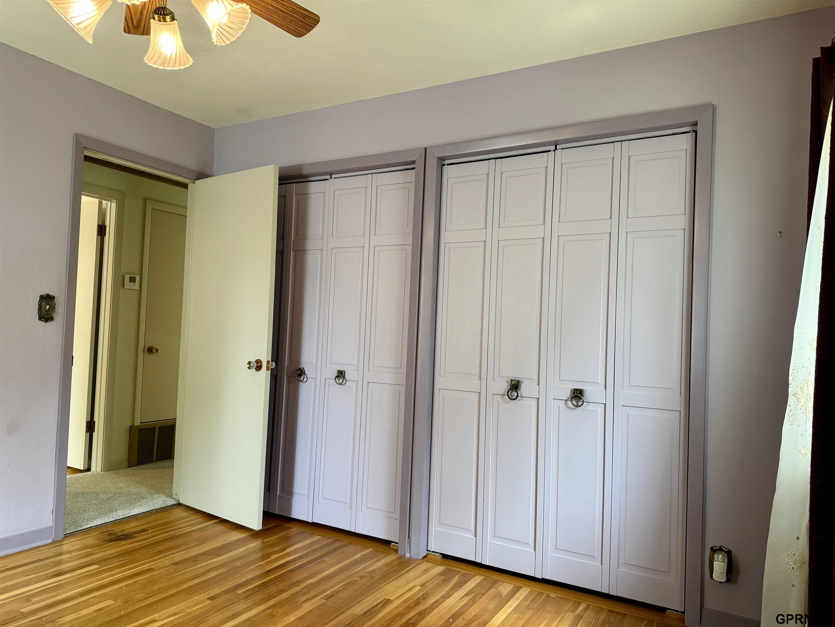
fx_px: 579
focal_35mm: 24
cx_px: 418
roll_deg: -2.4
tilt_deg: +1.6
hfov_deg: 71.6
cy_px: 314
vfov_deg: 56.8
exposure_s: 1/60
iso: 250
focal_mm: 6.76
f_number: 1.78
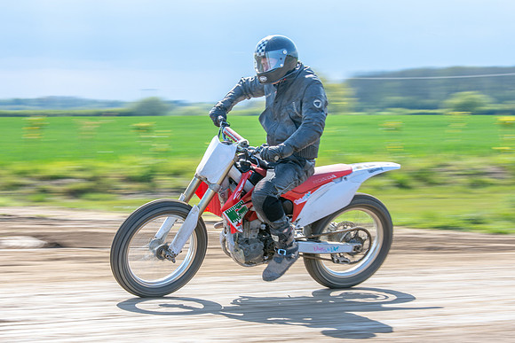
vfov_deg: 9.5
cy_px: 201
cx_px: 251
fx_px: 2064
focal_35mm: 144
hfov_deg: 14.2
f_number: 8
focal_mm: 82
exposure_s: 1/125
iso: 200
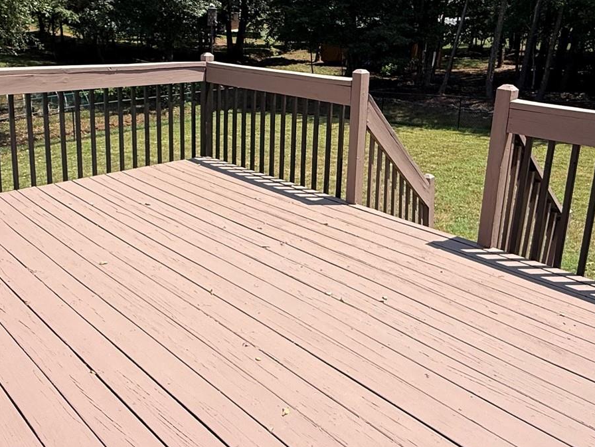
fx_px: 550
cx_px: 286
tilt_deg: -13.7
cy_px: 155
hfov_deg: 56.8
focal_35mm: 32
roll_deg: -1.7
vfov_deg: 43.6
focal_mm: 2.22
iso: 50
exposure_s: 1/2410
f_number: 2.2
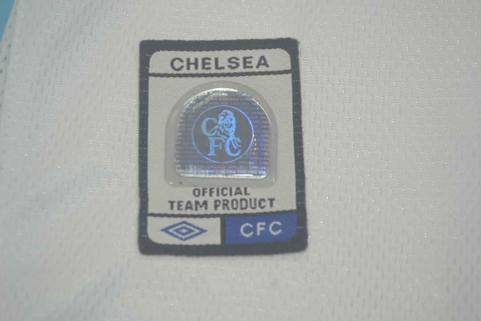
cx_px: 240
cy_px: 160
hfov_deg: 24.6
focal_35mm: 82
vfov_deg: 16.6
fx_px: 1102
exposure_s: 1/80
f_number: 5.6
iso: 200
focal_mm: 55
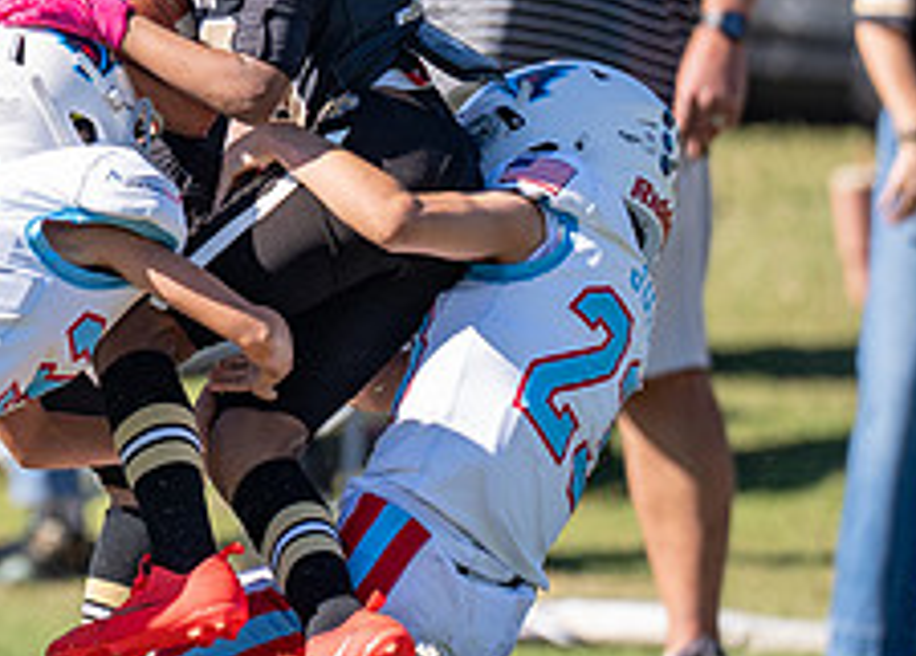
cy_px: 285
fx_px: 25172
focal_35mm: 967
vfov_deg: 1.5
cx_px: -75
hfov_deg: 2.1
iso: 160
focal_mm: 200
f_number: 2.8
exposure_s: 1/2000
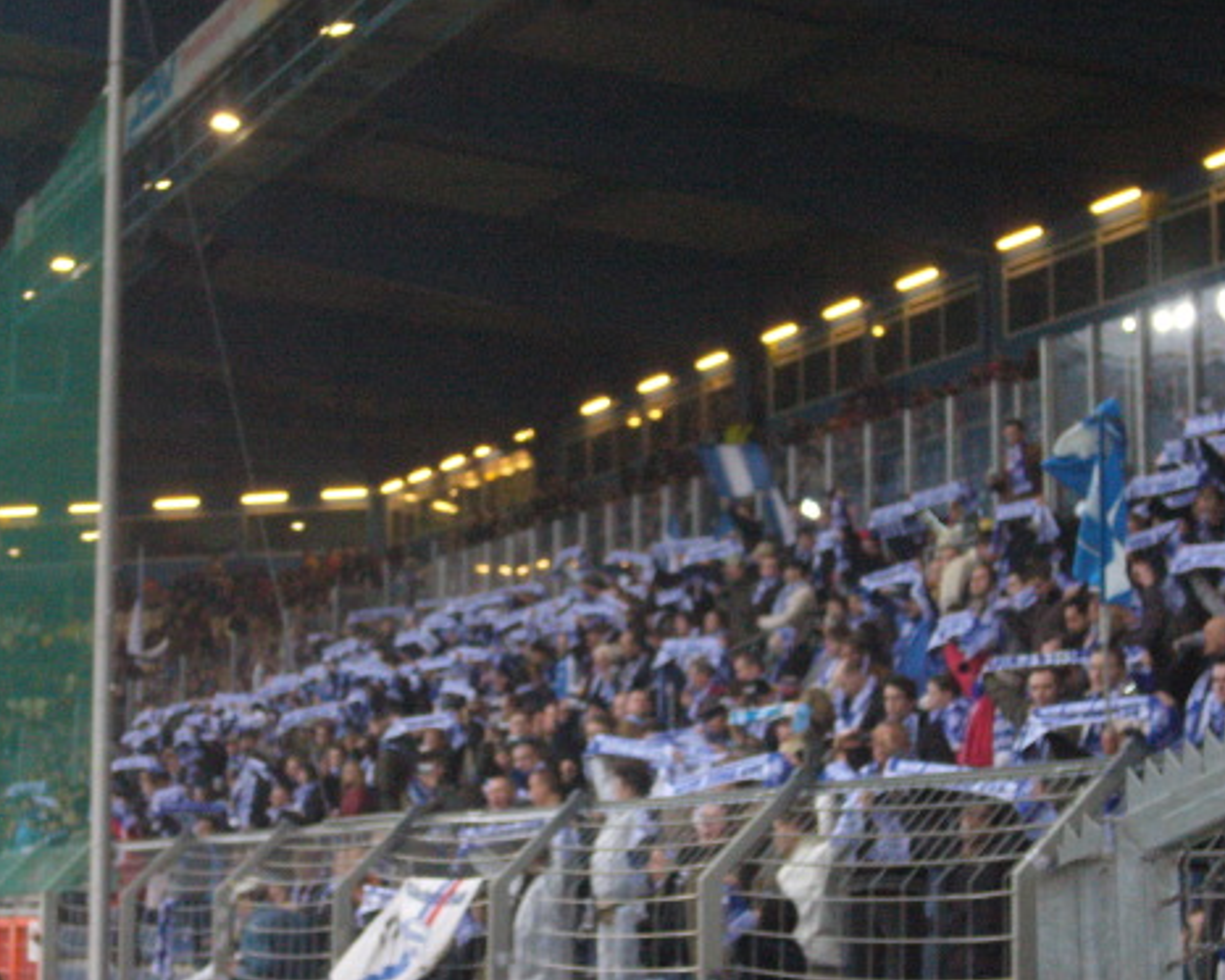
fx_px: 3191
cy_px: 490
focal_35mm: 88
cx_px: 620
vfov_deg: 17.5
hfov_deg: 21.7
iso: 400
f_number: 4.4
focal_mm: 13.9
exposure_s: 1/60
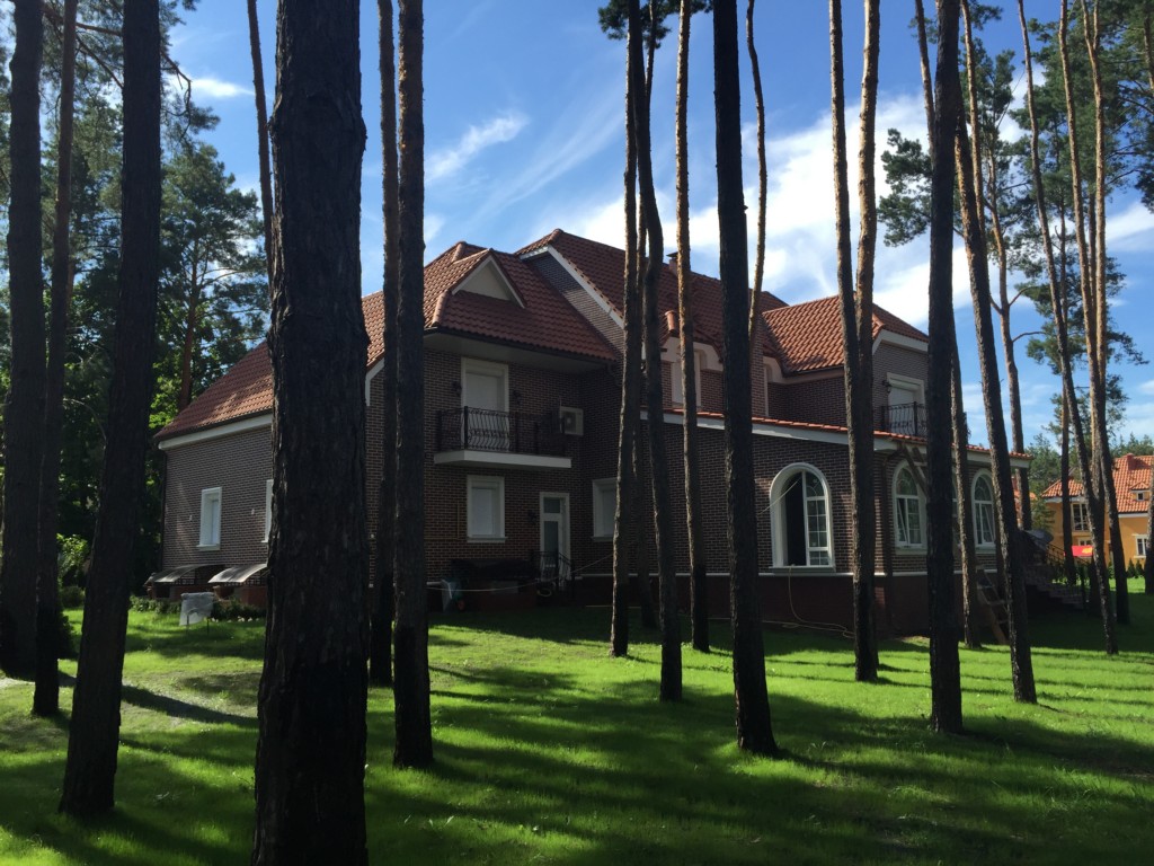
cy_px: 433
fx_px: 967
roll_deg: +1.1
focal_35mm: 29
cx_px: 577
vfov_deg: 48.2
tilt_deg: +7.1
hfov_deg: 61.7
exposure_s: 1/1068
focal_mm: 4.15
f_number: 2.2
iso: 32
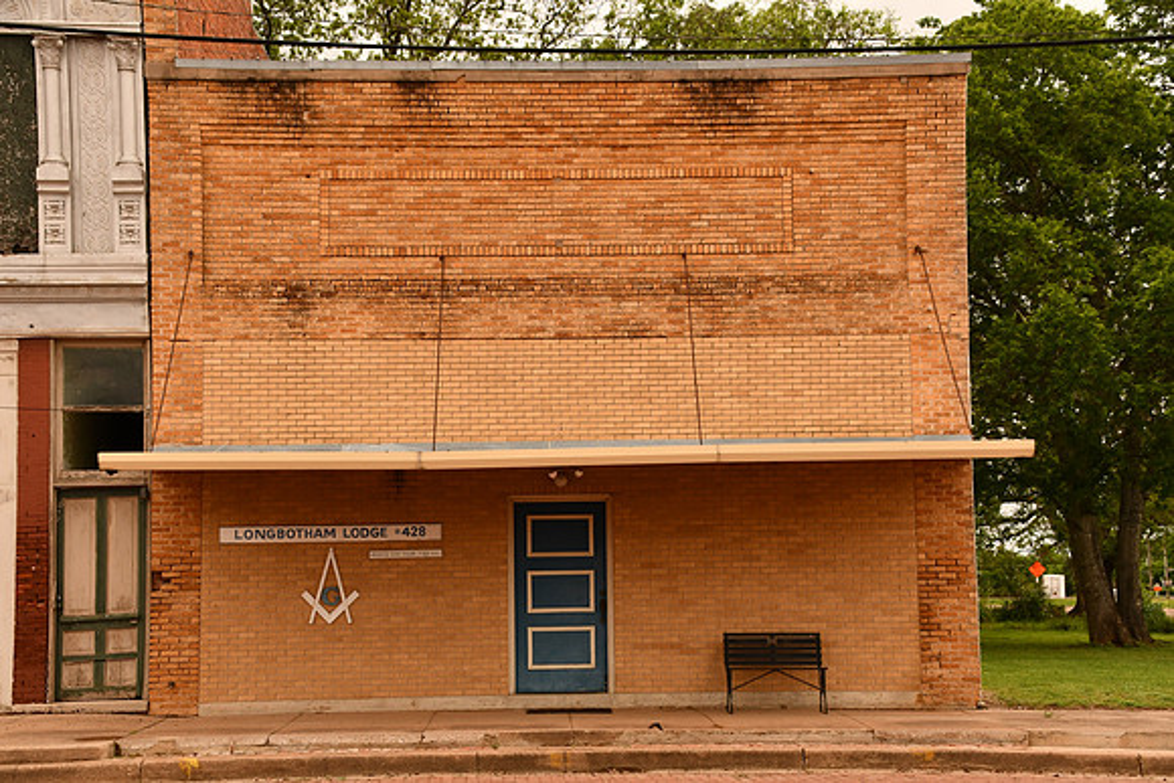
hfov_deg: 30.5
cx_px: 587
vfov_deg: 20.6
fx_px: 2153
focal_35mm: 66
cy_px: 392
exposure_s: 1/640
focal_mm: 44
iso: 400
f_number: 10
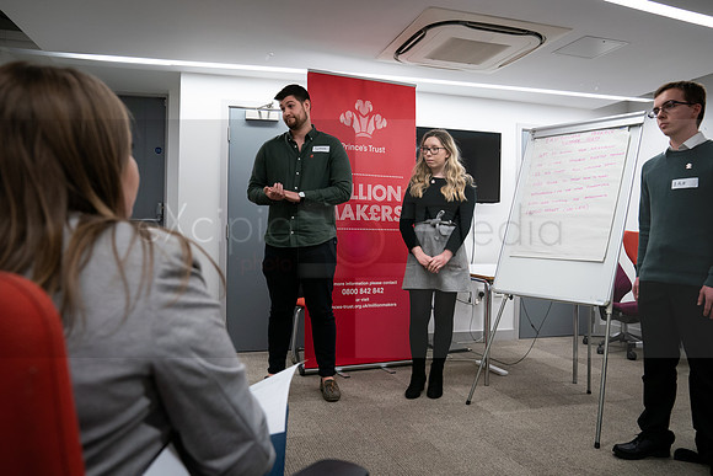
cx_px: 359
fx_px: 519
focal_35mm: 26
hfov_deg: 69.0
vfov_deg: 49.3
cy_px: 236
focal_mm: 26
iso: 1600
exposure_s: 1/125
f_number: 4
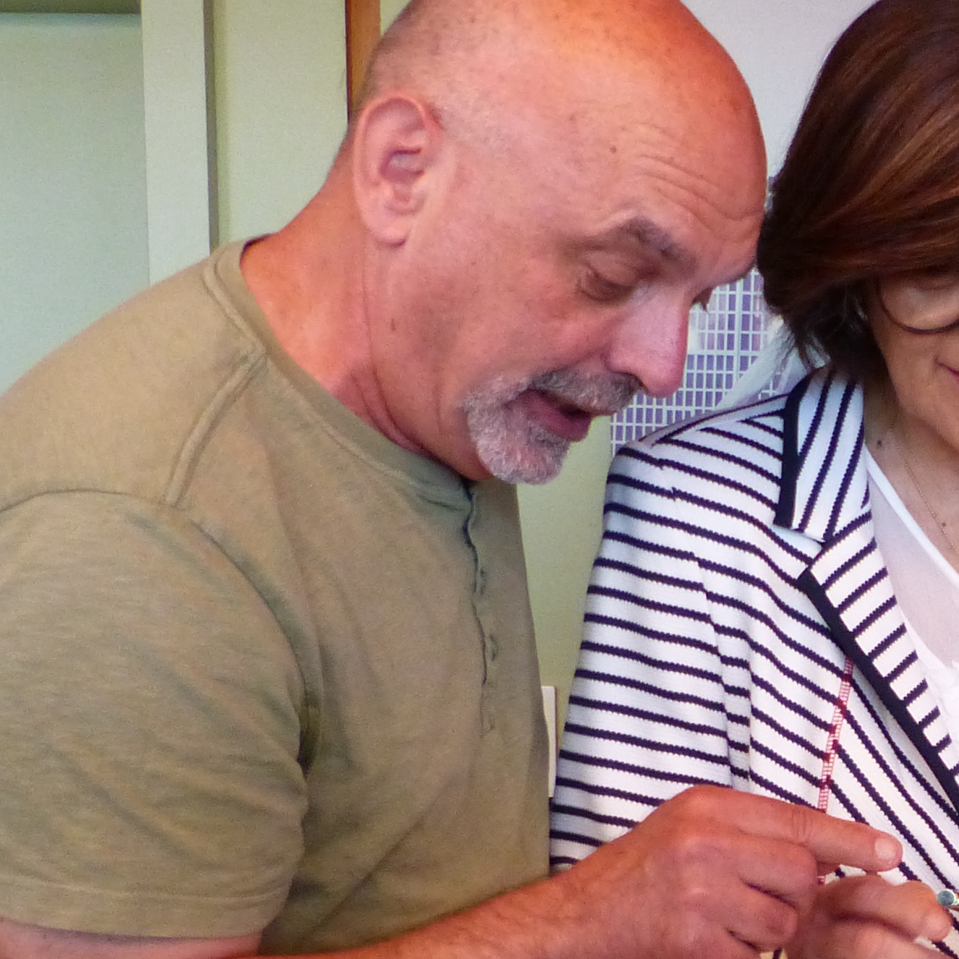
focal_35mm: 80
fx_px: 2507
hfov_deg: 20.4
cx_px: 1112
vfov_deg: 21.2
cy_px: 863
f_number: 2.8
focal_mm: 5.4
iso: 400
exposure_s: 1/60
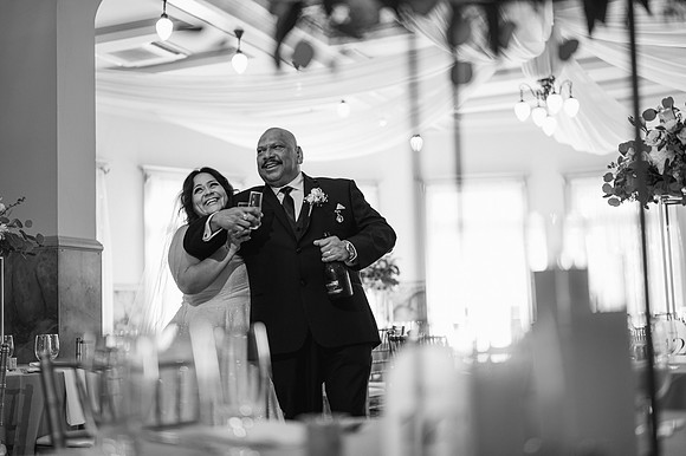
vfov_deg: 27.0
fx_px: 952
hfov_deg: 39.6
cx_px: 343
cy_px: 228
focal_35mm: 50
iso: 100
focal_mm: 50
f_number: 1.8
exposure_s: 1/100
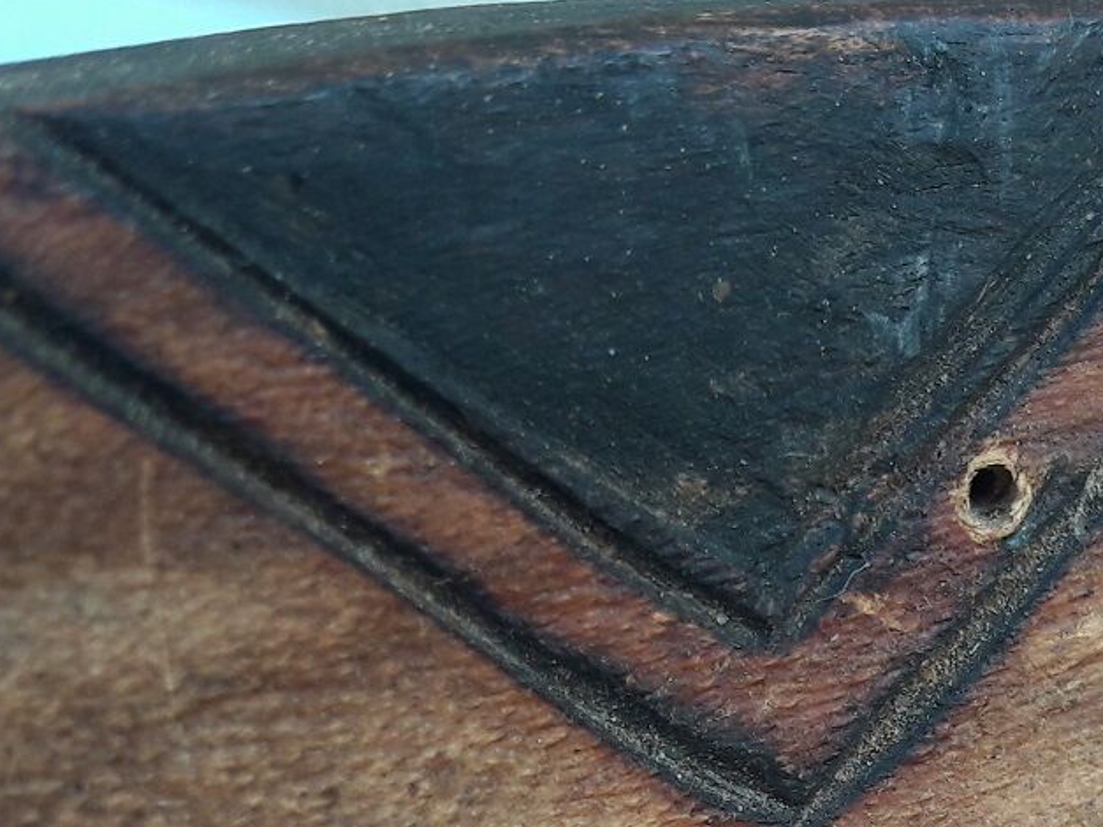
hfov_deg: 23.5
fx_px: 2644
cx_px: 681
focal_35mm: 83
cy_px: 982
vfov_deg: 17.0
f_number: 1.9
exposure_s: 1/141
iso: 40
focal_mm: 3.7
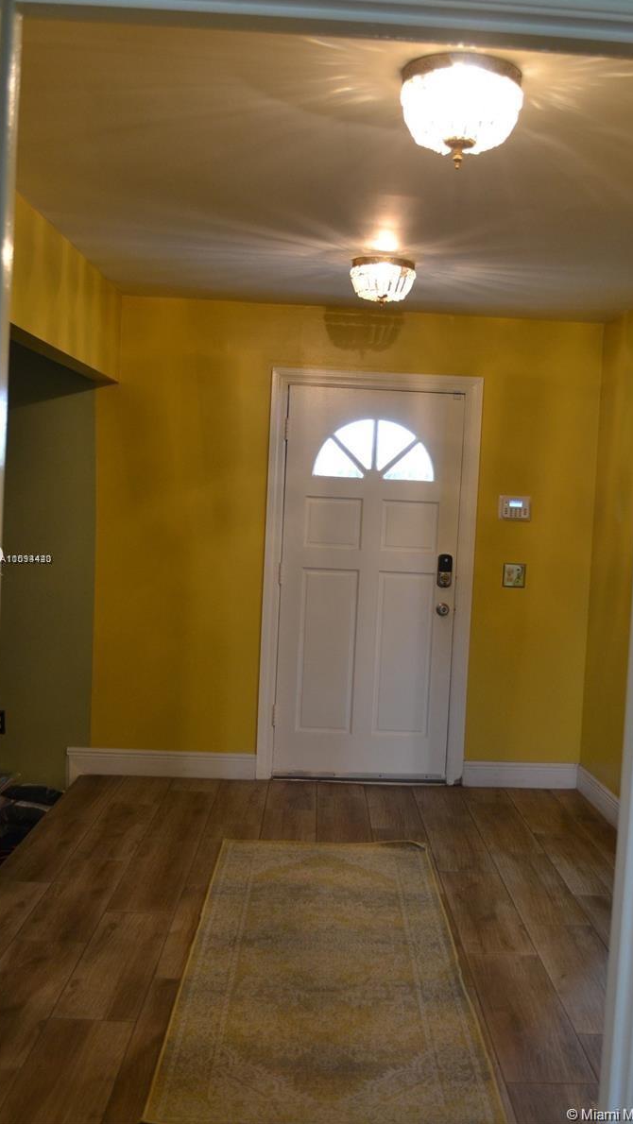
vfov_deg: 52.8
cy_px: 559
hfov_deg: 31.2
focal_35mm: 38
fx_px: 1133
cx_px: 348
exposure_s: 1/15
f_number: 4
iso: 800
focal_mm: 24
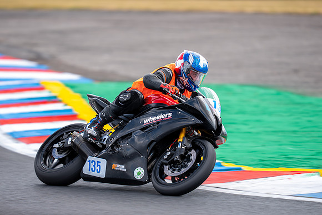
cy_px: 99
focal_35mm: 433
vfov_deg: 3.2
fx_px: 3877
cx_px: 148
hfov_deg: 4.8
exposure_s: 1/400
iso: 80
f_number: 2.8
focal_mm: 400
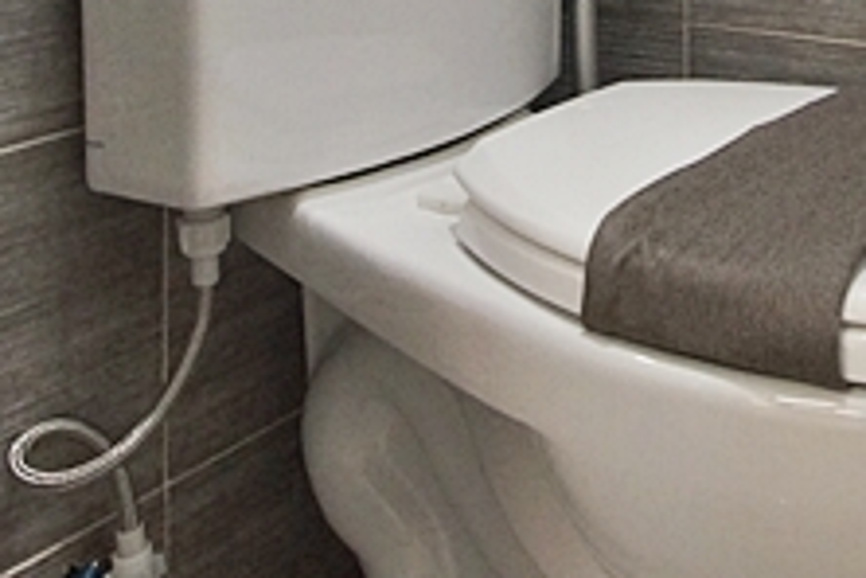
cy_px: -293
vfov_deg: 21.1
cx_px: 710
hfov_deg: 35.5
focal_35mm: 54
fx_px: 1299
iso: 1600
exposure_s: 1/30
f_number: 9
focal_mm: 10
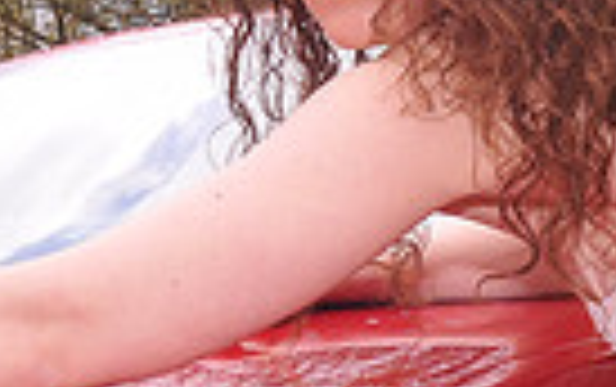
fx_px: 2168
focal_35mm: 129
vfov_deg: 10.2
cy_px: 83
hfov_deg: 16.2
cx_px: 346
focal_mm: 20
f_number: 13
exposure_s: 1/80
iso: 500
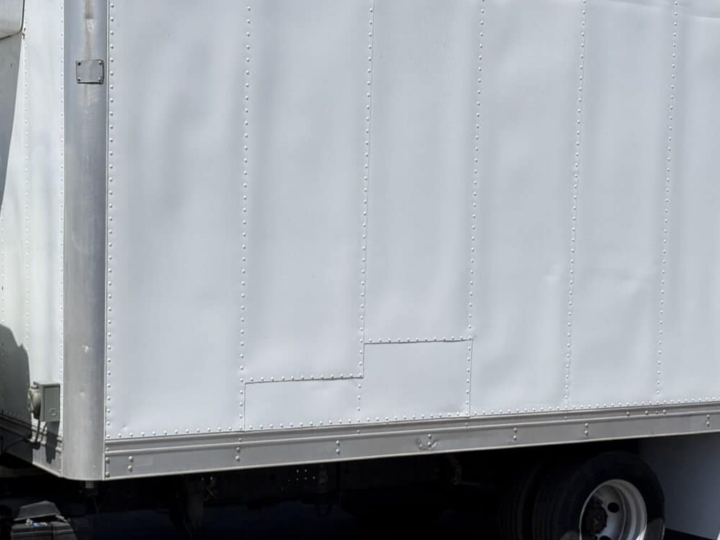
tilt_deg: -1.2
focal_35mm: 61
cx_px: 208
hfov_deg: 31.3
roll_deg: +1.4
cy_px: 337
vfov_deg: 24.0
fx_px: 1269
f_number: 1.78
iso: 80
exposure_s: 1/10309
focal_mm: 6.76
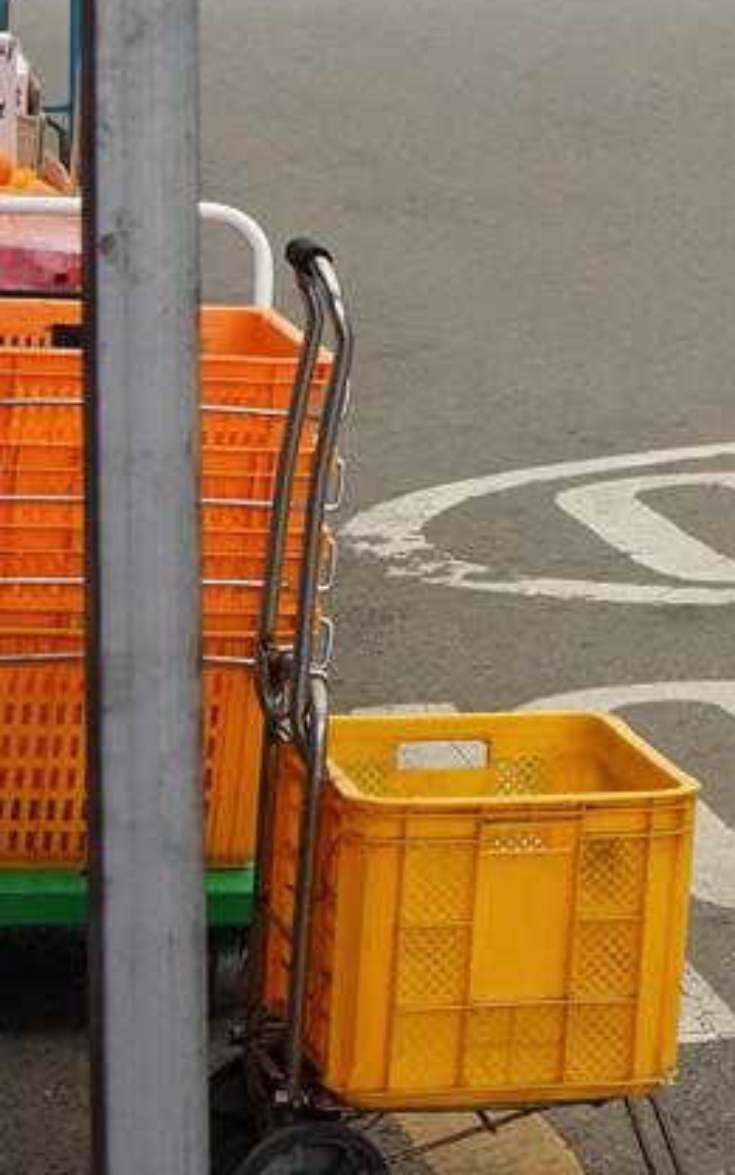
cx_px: 2253
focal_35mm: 171
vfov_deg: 11.7
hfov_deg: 6.9
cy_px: -575
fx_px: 5475
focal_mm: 35
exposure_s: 1/100
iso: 800
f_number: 9
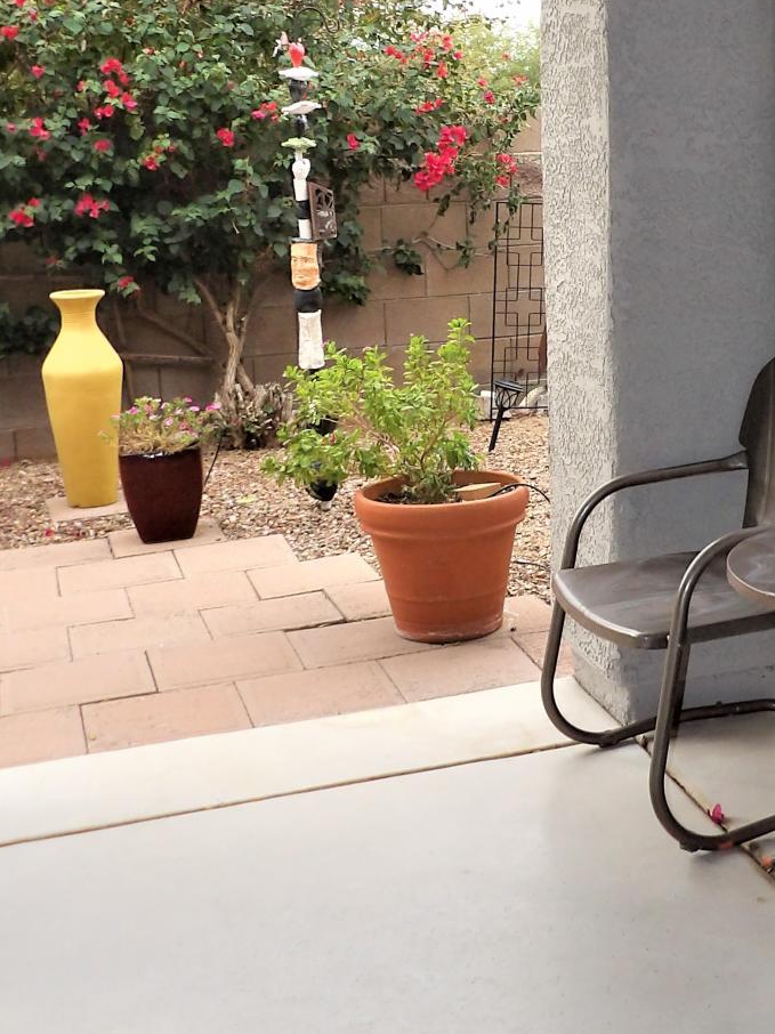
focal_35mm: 53
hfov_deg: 26.8
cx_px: 664
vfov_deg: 35.7
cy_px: 309
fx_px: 1583
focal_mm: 4.3
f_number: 2.8
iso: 100
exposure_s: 1/168
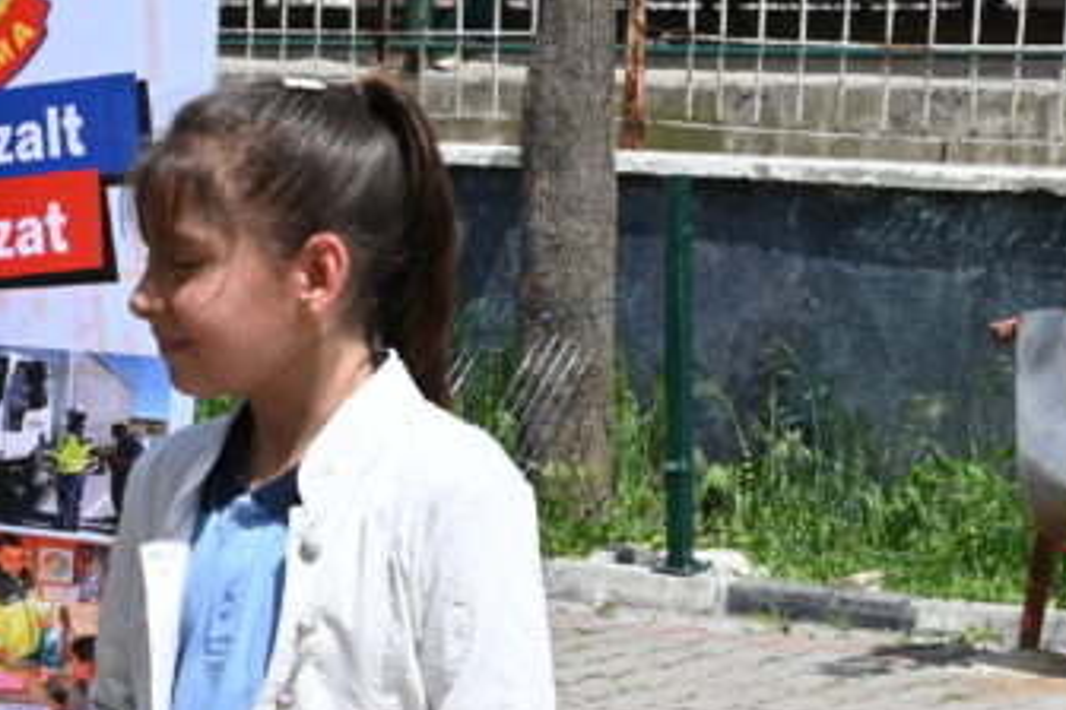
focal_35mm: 137
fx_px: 4056
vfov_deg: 10.0
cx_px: -308
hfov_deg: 14.4
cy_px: 610
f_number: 7.1
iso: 100
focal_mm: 24
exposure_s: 1/400
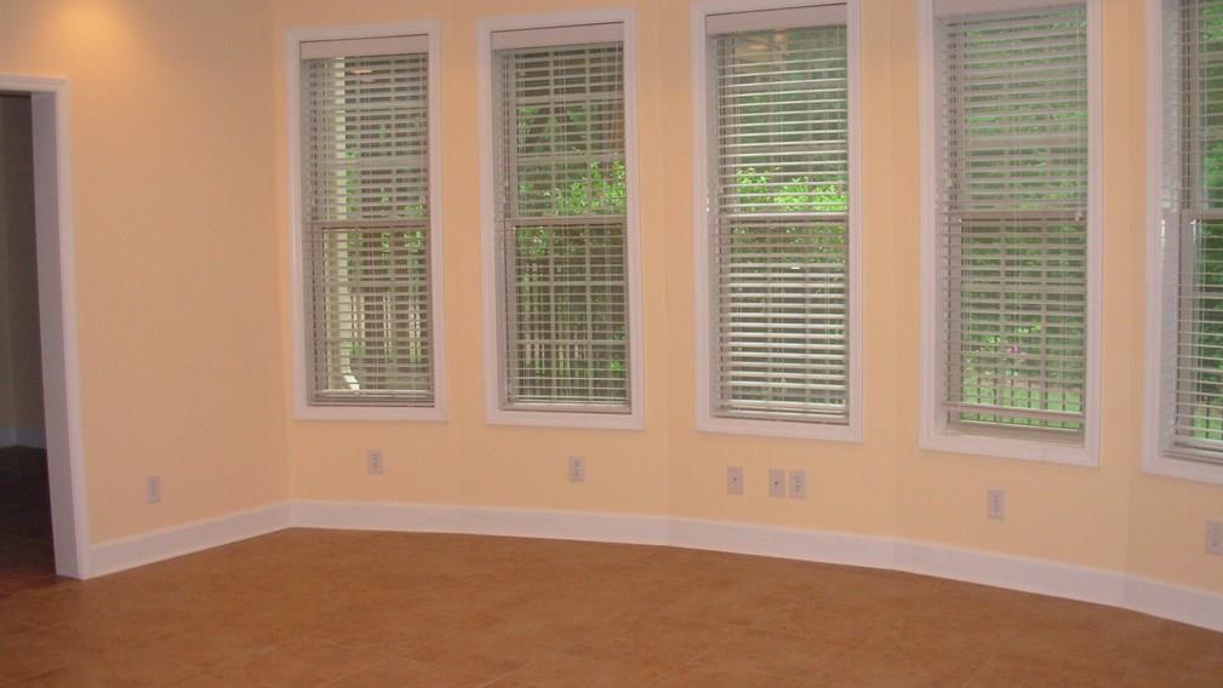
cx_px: 612
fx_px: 1362
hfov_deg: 48.3
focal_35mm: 42
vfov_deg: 28.4
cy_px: 350
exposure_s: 1/73.9
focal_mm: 6.3
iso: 116
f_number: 2.9
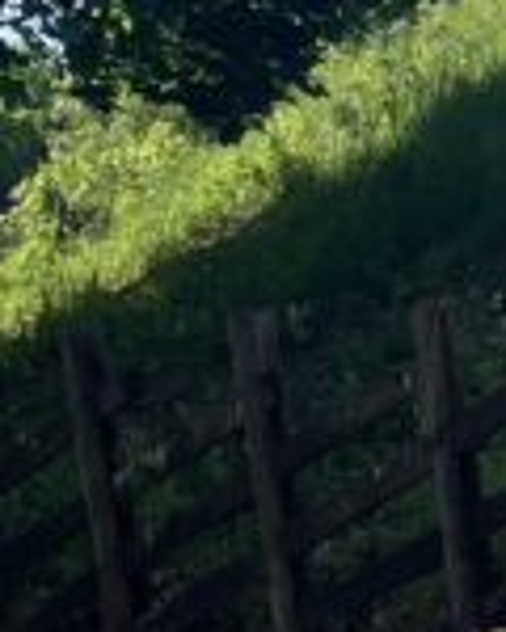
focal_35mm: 187
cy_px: -72
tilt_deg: +5.7
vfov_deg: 10.2
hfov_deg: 8.1
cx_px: 801
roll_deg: +0.6
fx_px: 3501
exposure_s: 1/1517
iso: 32
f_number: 1.8
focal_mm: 3.99
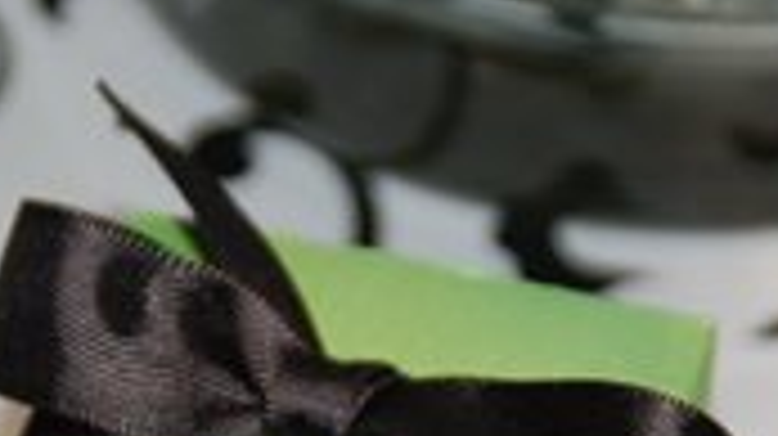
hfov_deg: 9.0
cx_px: 373
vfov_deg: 5.0
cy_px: 521
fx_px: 4947
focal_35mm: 240
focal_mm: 66
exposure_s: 1/60
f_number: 5.3
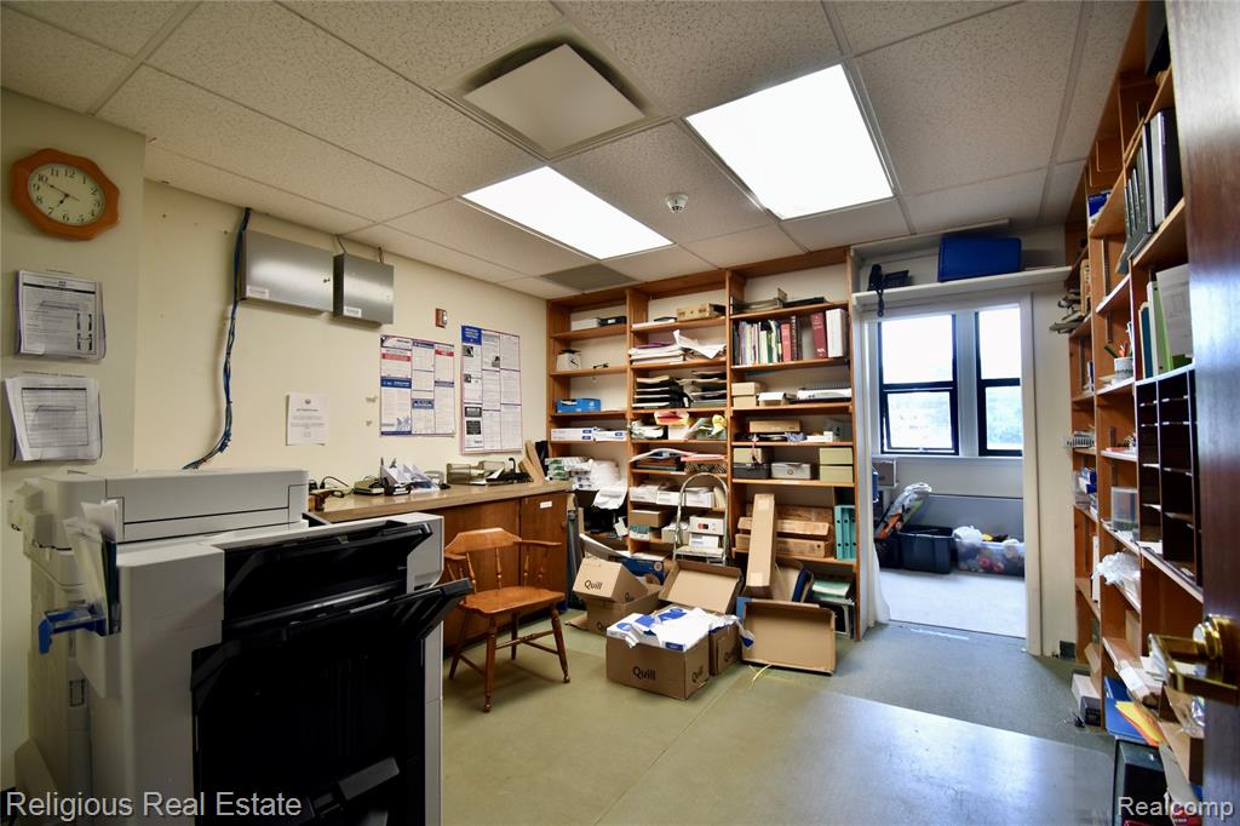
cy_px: 413
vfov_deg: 77.3
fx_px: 516
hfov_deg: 100.4
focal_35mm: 15
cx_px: 620
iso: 250
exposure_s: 1/15
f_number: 4.5
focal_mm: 10
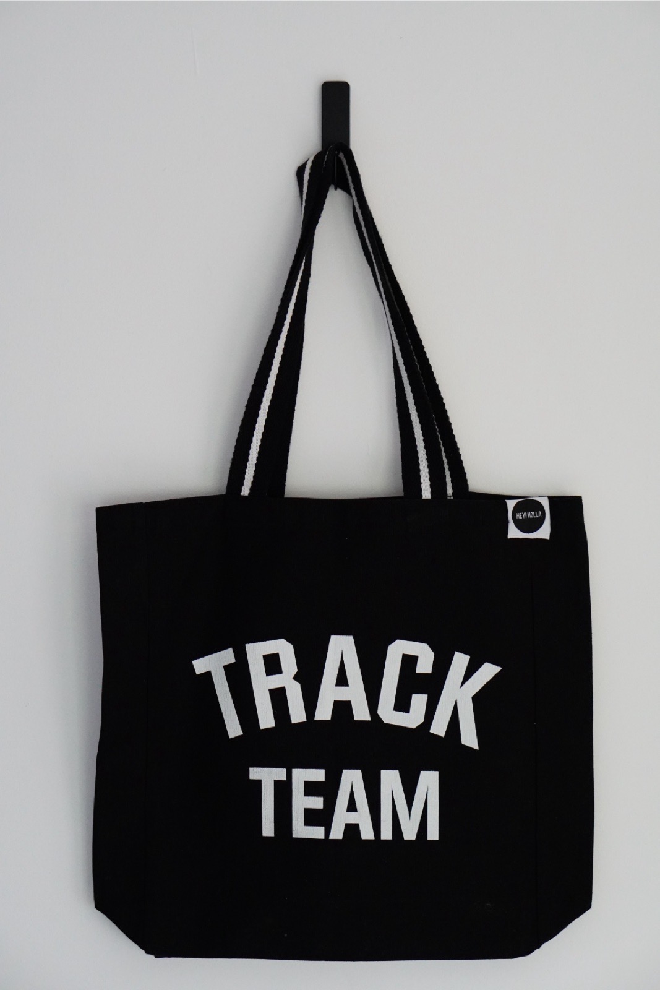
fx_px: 2062
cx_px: 330
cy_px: 495
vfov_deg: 27.0
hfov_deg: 18.2
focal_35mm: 75
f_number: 4
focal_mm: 50
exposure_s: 1/80
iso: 5000
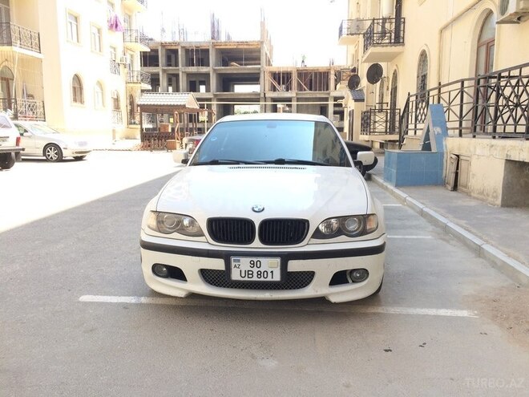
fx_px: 443
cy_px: 198
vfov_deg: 48.2
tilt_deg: -10.3
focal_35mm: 29
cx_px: 264
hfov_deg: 61.7
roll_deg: +0.0
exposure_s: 1/436
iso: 32
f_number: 2.2
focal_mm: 4.15
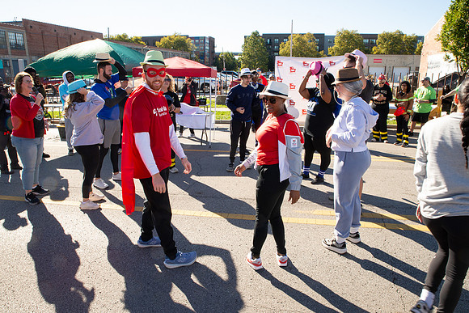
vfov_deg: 50.8
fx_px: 329
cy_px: 157
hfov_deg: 70.9
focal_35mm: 25
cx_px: 228
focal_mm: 24
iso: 800
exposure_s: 1/160
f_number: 16
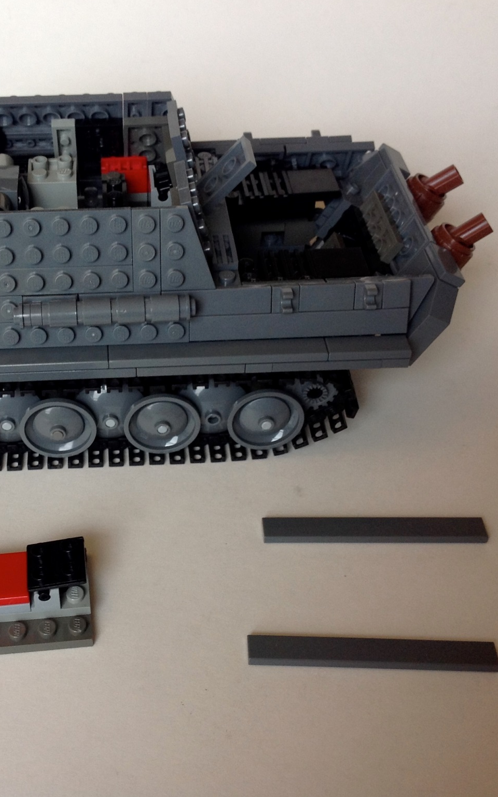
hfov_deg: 25.5
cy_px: 396
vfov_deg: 40.3
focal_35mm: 50
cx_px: 120
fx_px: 1086
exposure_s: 1/24
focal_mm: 4.28
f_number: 2.4
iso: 64
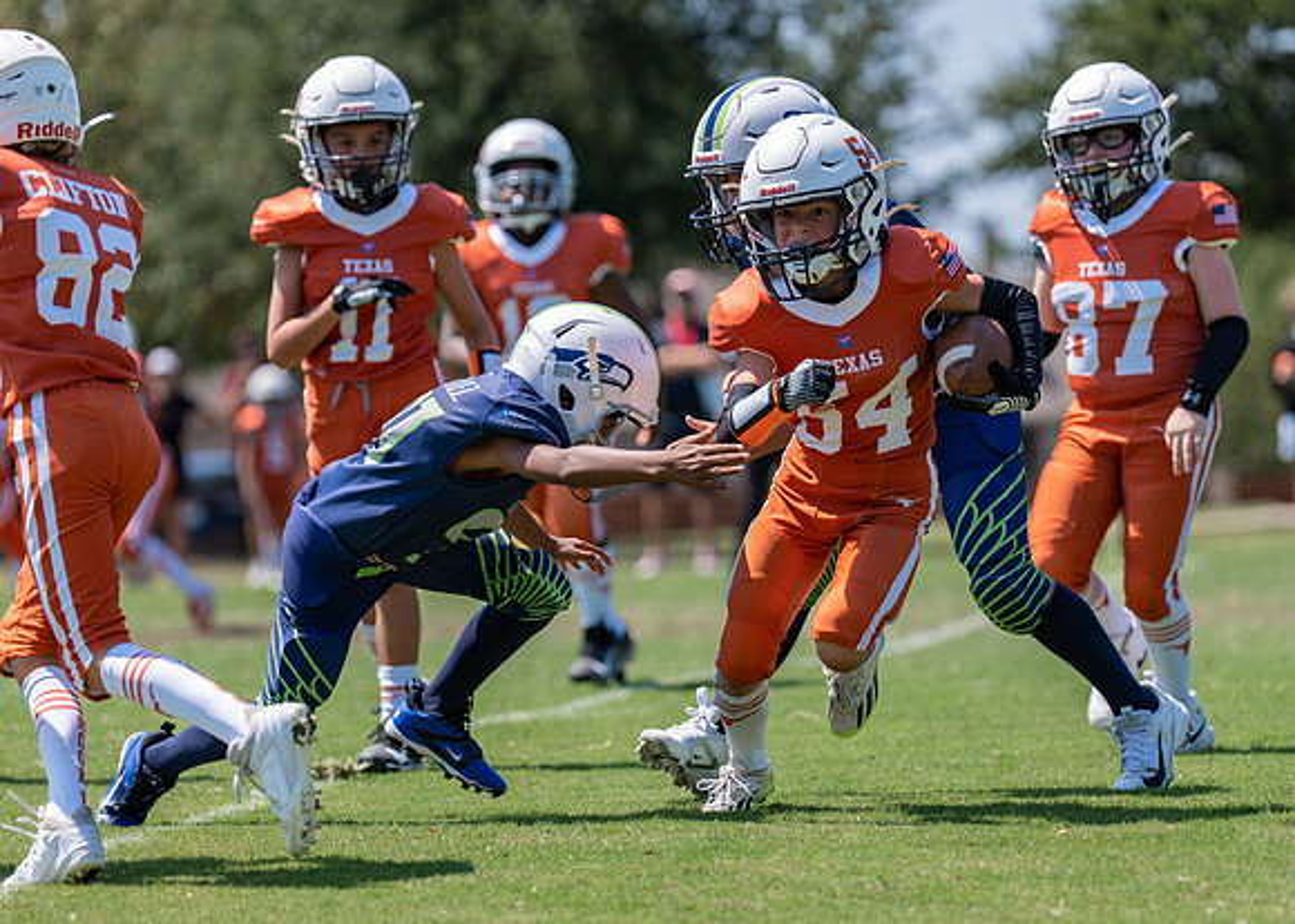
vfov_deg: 6.5
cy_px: 441
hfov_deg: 9.1
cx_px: 677
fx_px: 8092
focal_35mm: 220
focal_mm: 168
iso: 100
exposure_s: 1/1250
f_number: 3.2
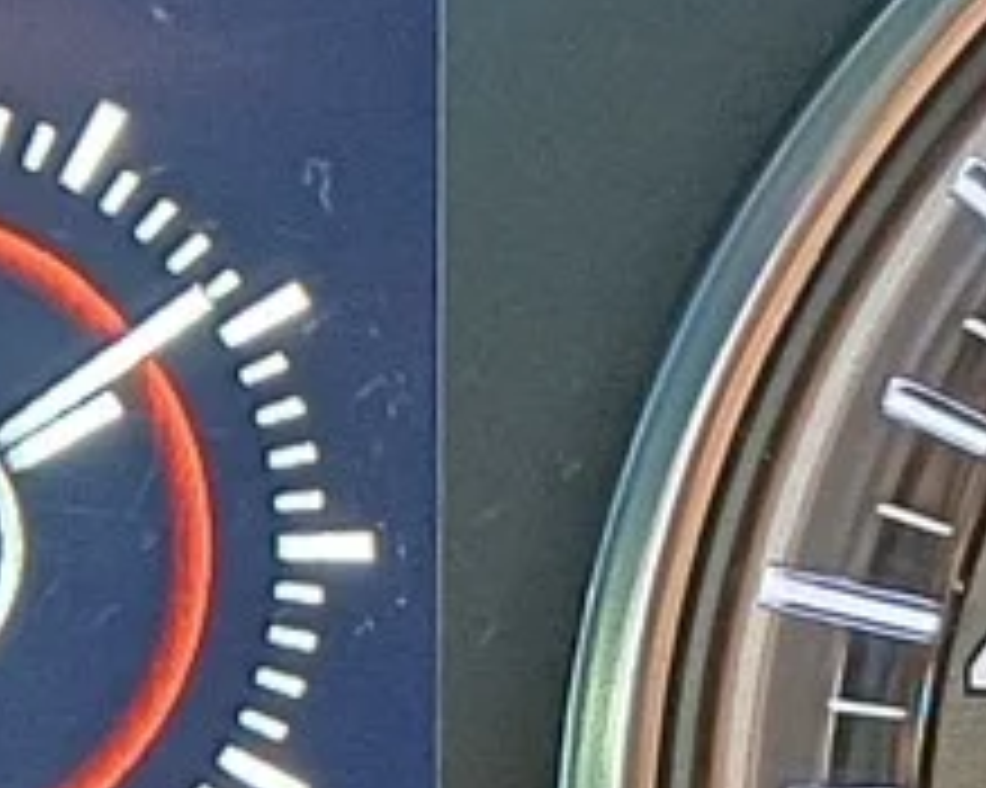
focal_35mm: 178
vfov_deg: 8.7
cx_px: -194
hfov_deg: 10.7
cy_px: 392
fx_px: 5192
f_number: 1.8
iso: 640
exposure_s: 1/20
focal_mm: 4.65
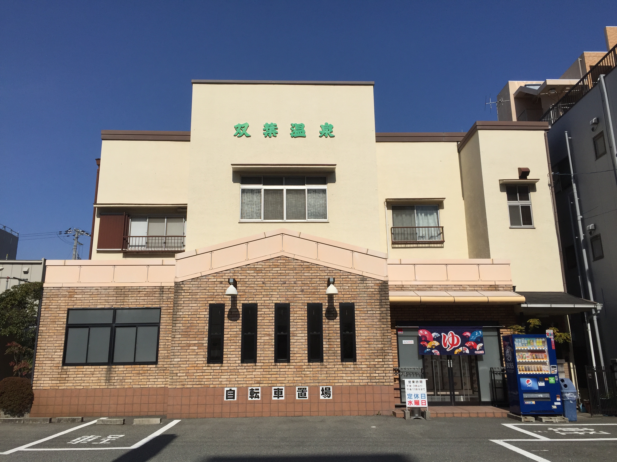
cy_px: 231
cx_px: 308
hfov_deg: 61.7
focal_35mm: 29
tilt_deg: +14.8
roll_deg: -0.1
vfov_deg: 48.2
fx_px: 517
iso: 32
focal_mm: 4.15
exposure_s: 1/5650
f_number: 2.2
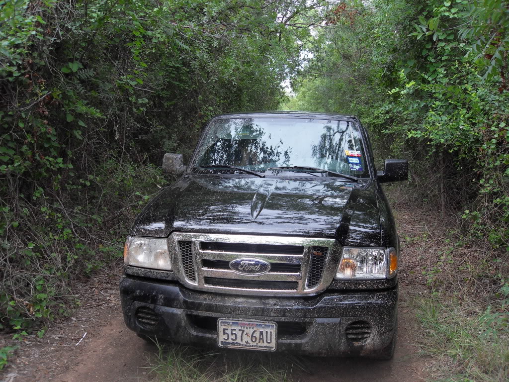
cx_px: 254
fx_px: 515
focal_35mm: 35
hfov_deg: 52.6
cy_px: 191
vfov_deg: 40.7
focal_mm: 6.3
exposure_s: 1/180
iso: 80
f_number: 3.5
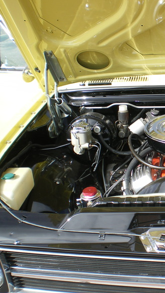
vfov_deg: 38.5
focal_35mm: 54
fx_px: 420
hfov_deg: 20.9
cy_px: 146
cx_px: 193
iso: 50
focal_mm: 6.3
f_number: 4.6
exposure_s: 1/200
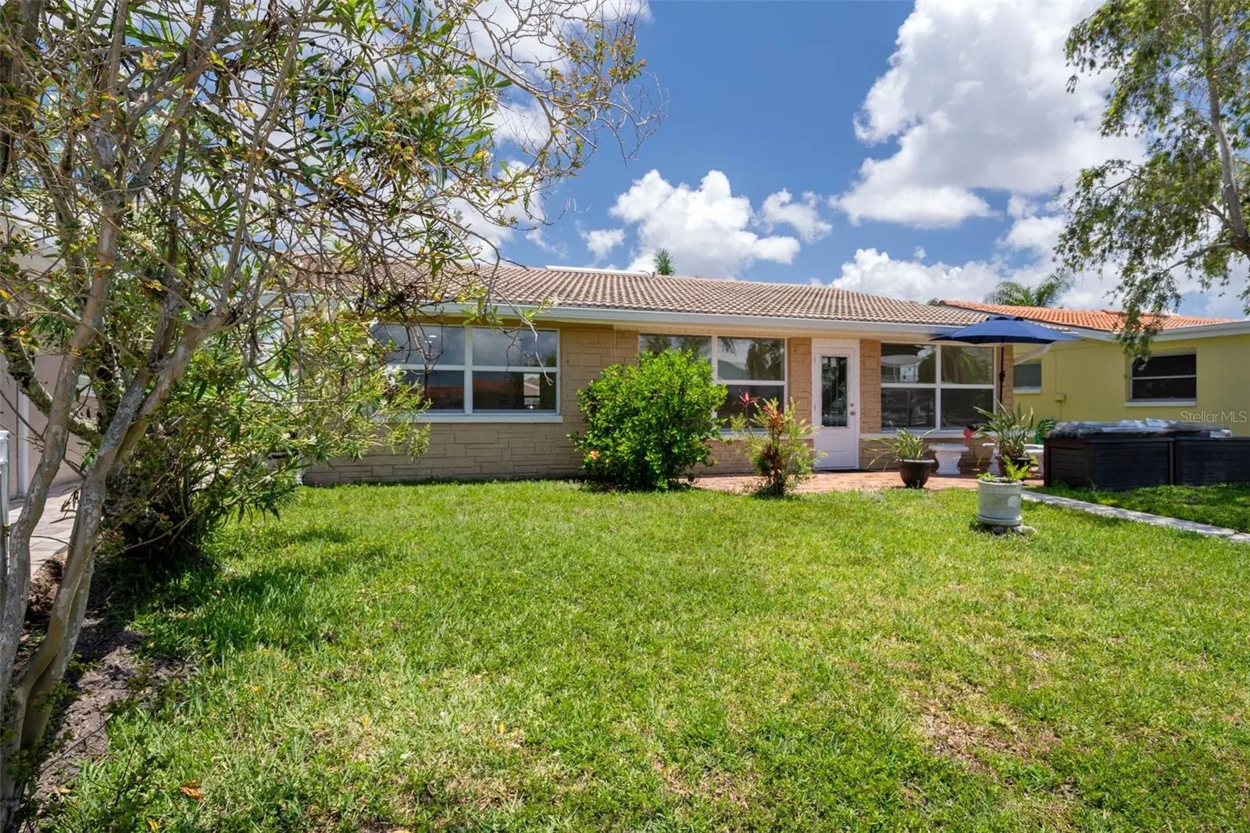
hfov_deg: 78.6
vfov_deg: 57.2
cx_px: 625
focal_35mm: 22
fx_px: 764
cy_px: 416
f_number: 9
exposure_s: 1/100
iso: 320
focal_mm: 22
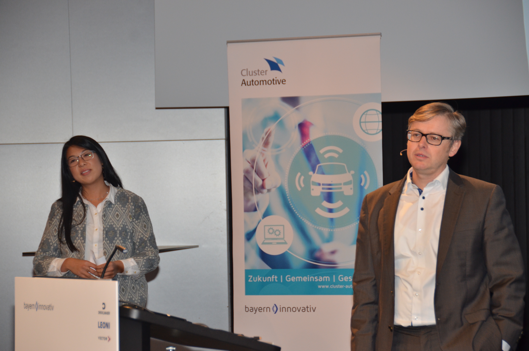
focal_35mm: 142
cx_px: 264
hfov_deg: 14.4
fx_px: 2090
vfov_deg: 9.6
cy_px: 176
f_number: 5.3
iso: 800
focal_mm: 95
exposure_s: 1/60
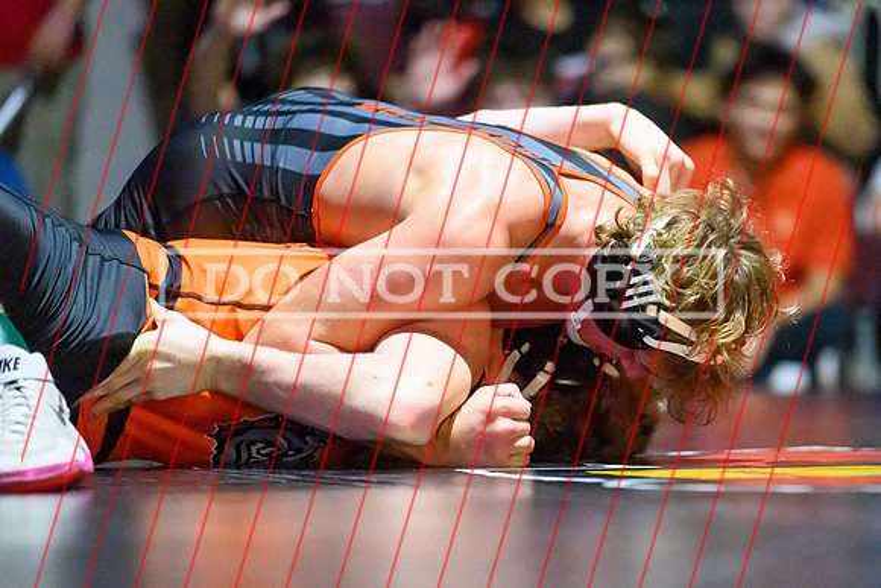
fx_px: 6826
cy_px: 372
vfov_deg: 4.9
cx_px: 564
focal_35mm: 279
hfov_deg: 7.4
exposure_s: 1/640
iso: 16000
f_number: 2.8
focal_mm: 200
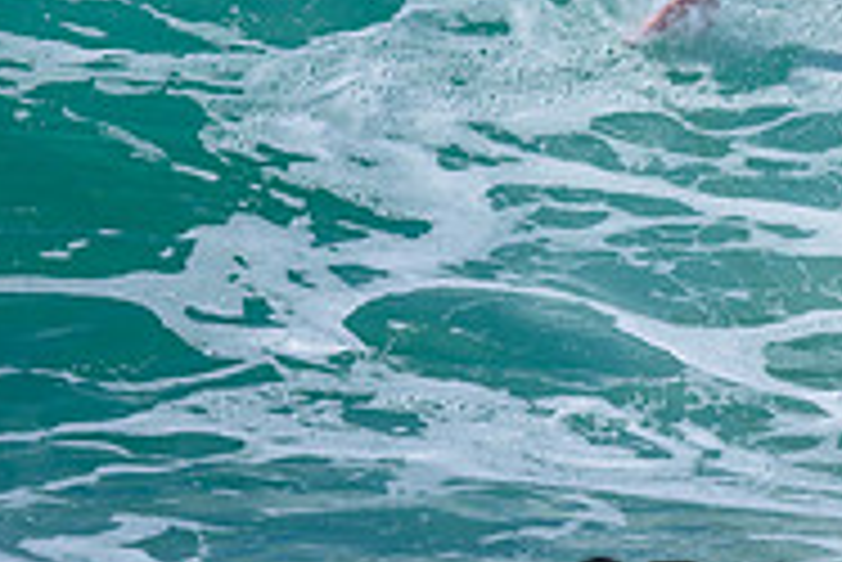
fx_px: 60810
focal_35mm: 2598
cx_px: 968
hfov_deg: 0.8
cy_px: -185
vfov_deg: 0.5
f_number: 6.3
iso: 400
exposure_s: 1/2000
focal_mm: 800
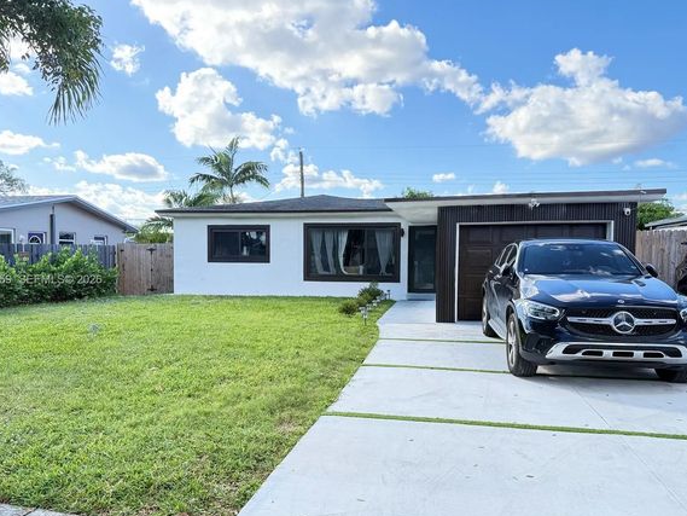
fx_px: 536
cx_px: 338
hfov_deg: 65.3
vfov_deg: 51.3
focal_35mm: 27
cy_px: 280
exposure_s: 1/909
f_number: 1.78
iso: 100
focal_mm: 6.76
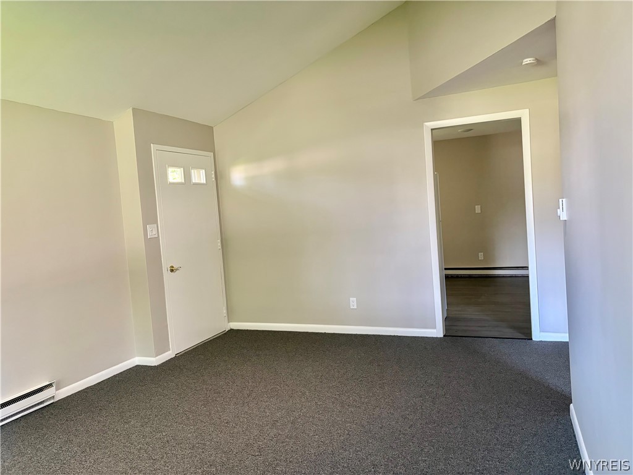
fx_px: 475
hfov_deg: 67.3
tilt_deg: -3.9
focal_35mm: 26
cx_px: 316
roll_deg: +4.4
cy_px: 238
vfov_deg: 53.1
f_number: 1.6
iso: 250
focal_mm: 5.96
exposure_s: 1/60
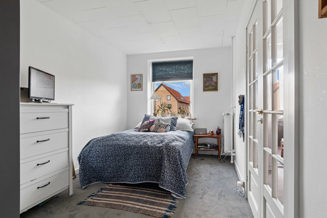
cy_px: 109
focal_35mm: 18
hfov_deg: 90.0
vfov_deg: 67.4
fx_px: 163
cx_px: 164
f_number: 10
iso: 320
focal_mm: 12
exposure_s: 1/2
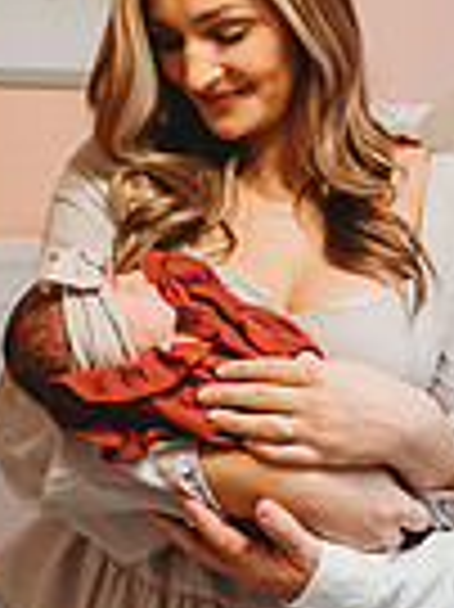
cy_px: 320
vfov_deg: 25.4
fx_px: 1349
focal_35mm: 77
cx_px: 319
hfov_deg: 19.0
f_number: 1.8
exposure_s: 1/160
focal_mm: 24
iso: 1250
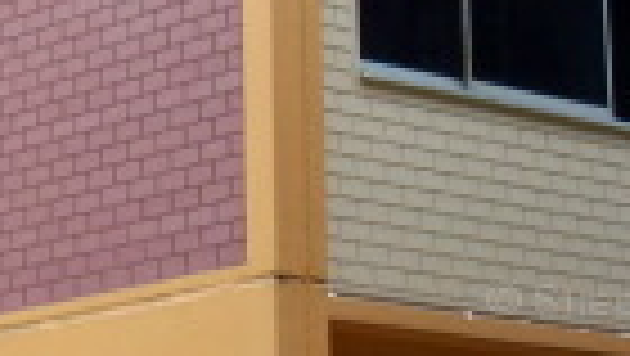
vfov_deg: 7.6
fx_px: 2641
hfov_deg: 13.3
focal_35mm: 158
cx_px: -76
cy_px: -144
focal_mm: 6.2
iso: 80
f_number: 2.8
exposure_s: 1/200
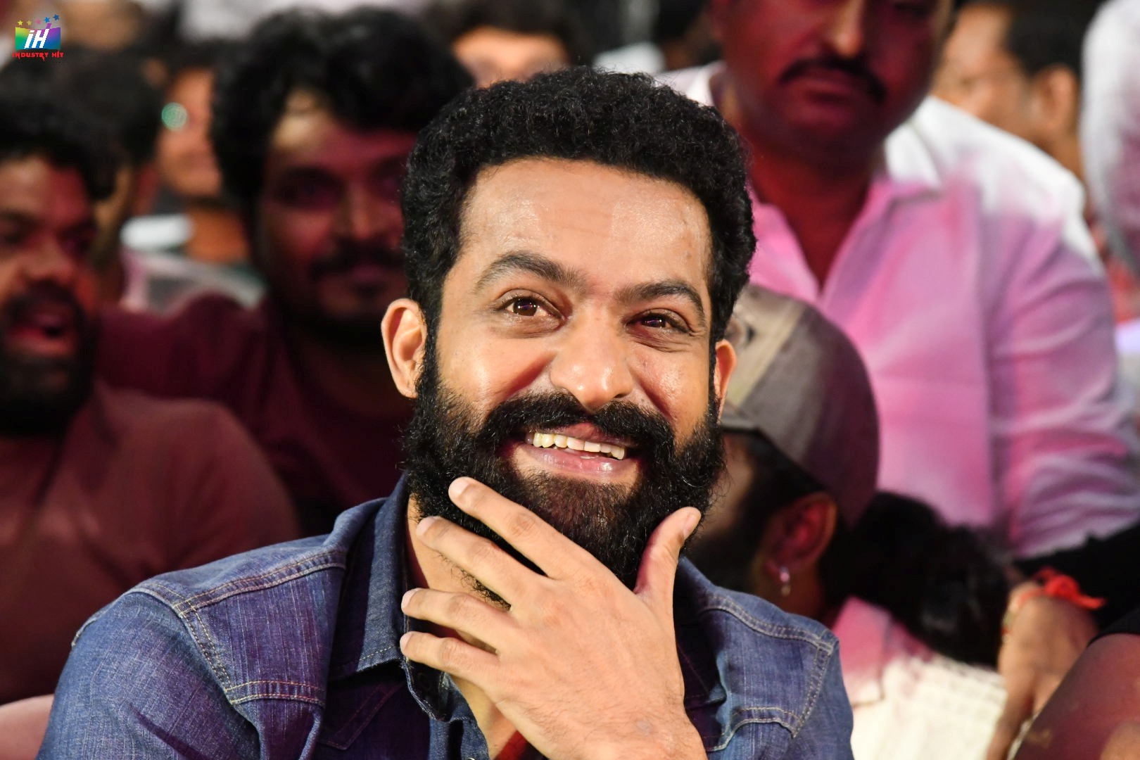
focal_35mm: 180
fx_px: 5700
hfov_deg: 11.4
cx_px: 570
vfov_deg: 7.6
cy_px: 380
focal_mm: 120
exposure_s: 1/125
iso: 5000
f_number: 5.6
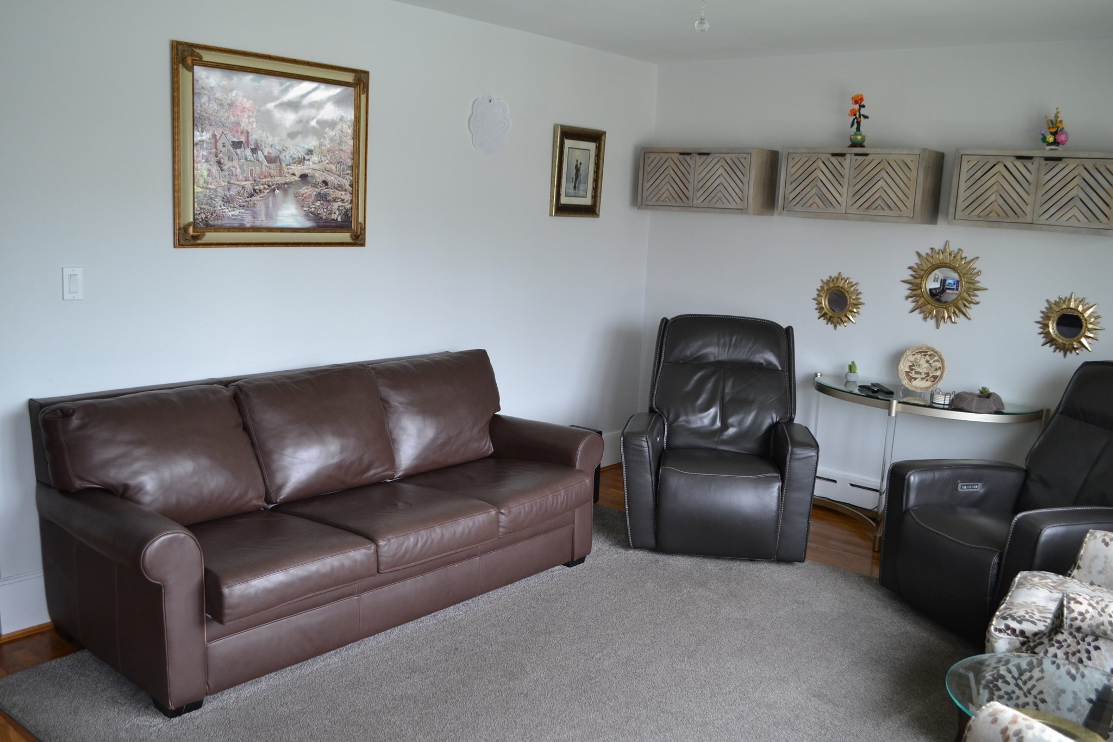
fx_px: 927
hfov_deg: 61.9
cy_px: 371
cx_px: 556
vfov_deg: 43.6
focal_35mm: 30
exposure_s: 1/80
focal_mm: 20
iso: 400
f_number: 4.5
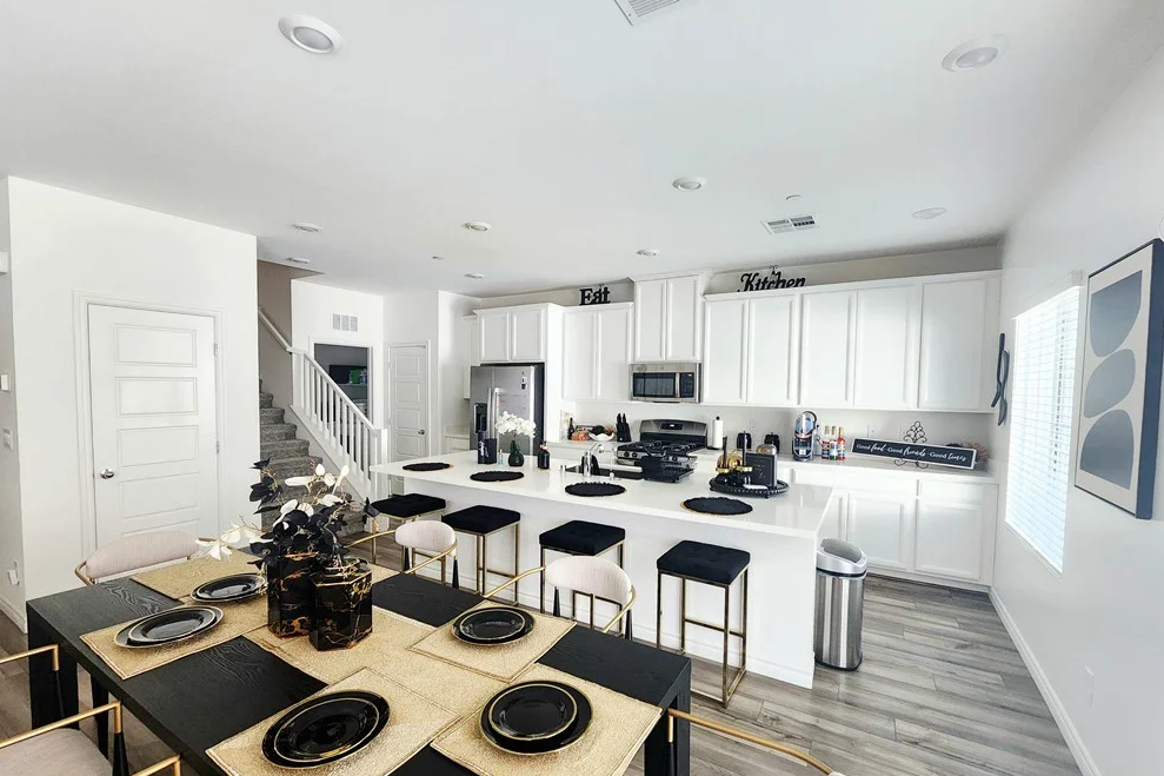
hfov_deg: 104.3
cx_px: 577
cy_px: 417
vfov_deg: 81.1
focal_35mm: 14
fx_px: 453
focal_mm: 2.2
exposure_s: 1/60.2
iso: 320
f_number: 2.2
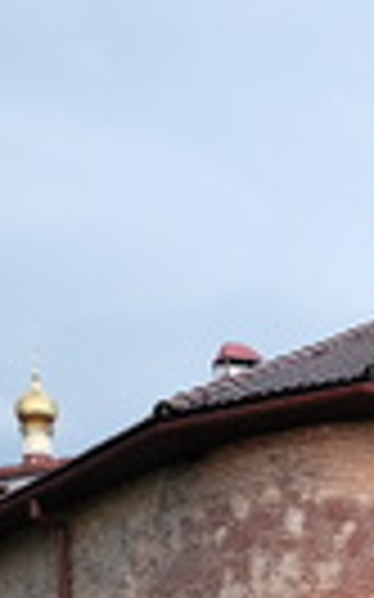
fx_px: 1763
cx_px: 437
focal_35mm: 108
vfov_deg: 17.0
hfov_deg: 11.9
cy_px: 955
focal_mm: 14.5
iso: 400
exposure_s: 1/300
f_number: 4
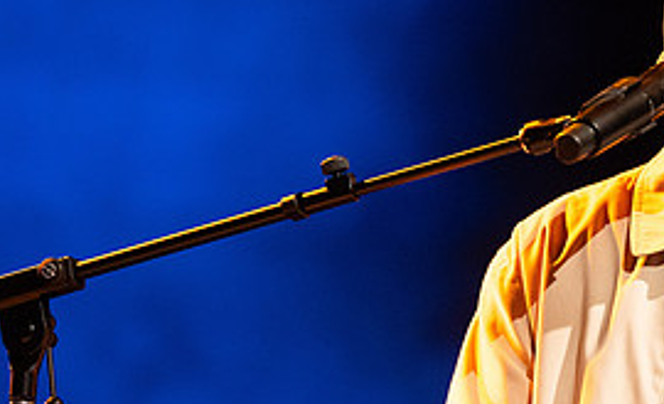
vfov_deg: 2.6
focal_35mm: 486
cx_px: 689
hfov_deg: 4.4
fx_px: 8726
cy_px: 229
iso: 5600
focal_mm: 200
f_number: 2.8
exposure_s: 1/640
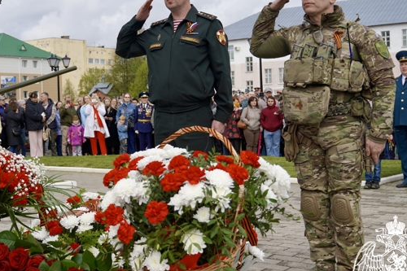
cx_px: 147
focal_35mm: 61
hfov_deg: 32.8
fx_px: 687
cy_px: 111
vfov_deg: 22.3
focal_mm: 27
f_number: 4.5
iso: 100
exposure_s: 1/800
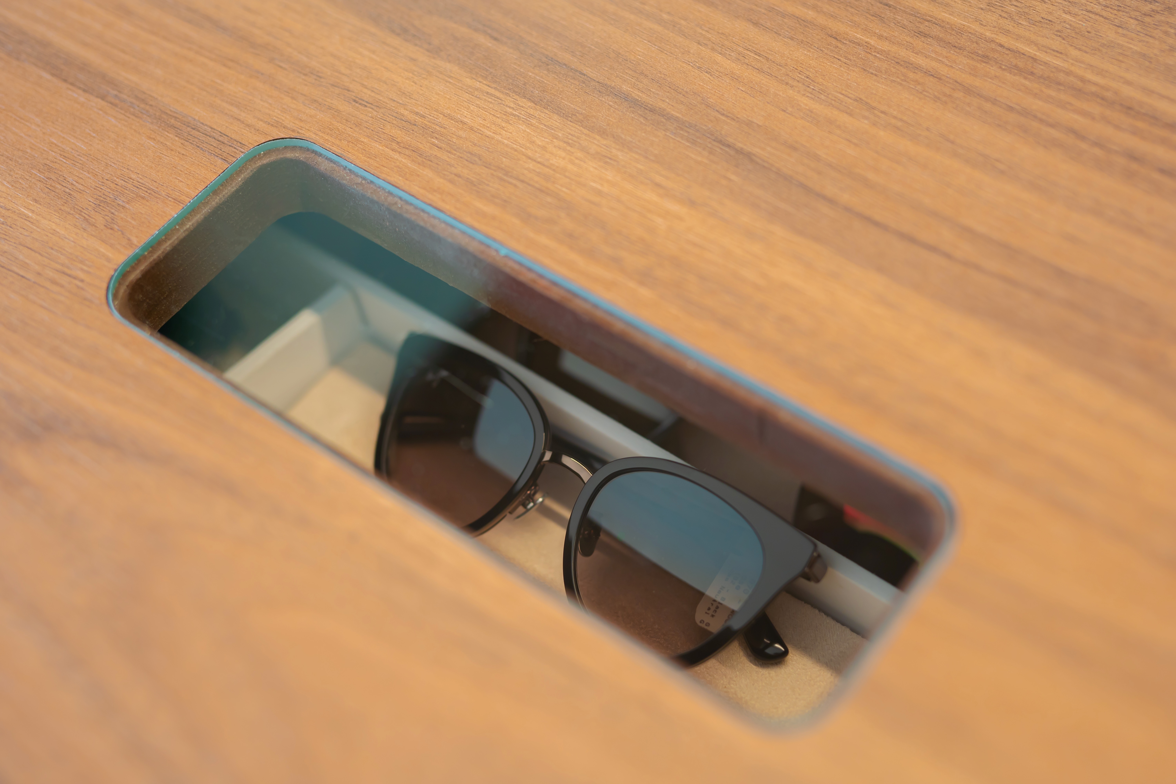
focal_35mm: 50
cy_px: 392
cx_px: 588
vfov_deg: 27.0
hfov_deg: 39.6
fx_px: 1633
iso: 200
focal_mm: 50
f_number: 2.2
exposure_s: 1/60
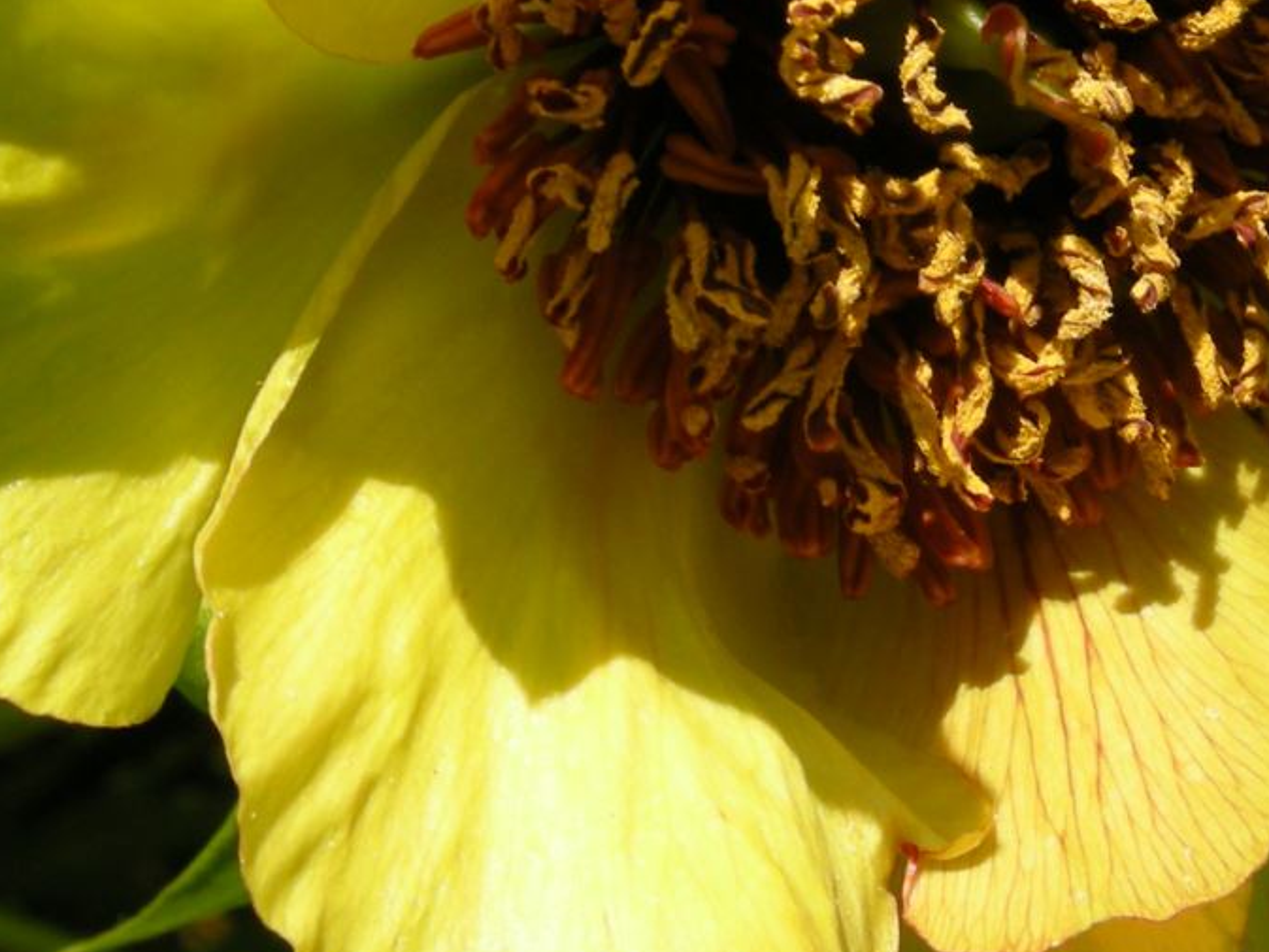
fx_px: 3813
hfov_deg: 18.8
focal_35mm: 104
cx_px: 901
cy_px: 283
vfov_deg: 14.2
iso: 64
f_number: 5.4
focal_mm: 7.5
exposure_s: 1/252
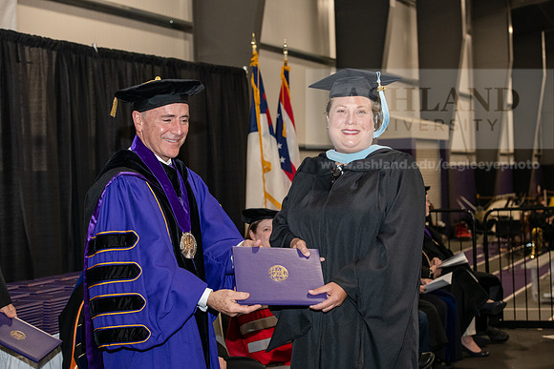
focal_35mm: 70
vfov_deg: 19.5
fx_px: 1077
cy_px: 184
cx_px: 277
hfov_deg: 28.8
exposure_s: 1/200
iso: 2500
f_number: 5.6
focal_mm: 70
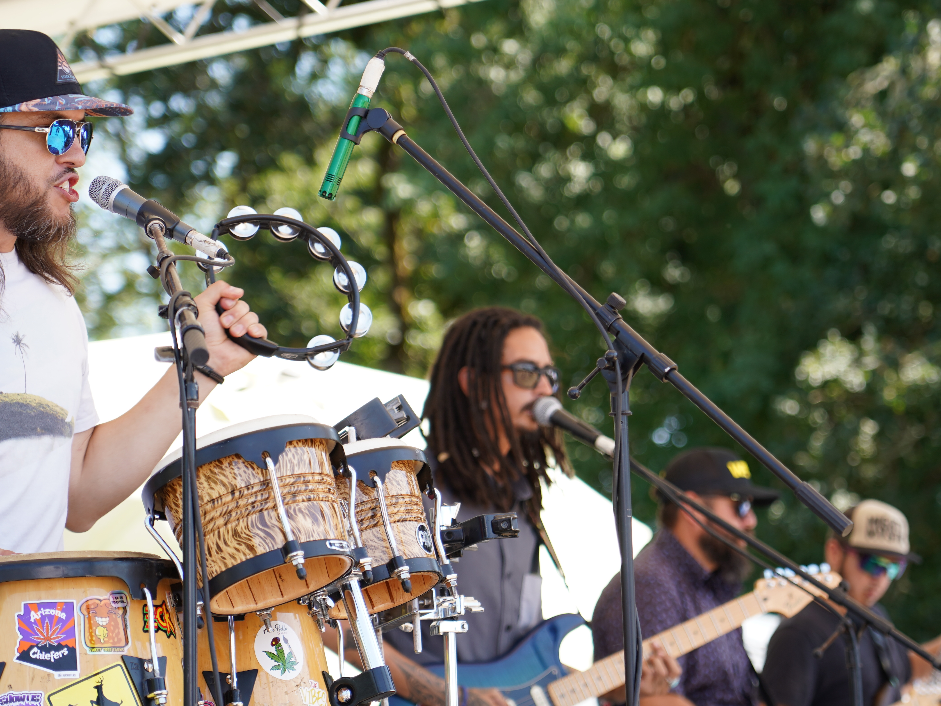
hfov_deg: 13.6
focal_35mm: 145
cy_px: 414
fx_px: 3942
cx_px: 561
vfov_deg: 10.2
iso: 100
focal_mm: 105
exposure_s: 1/160
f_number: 4
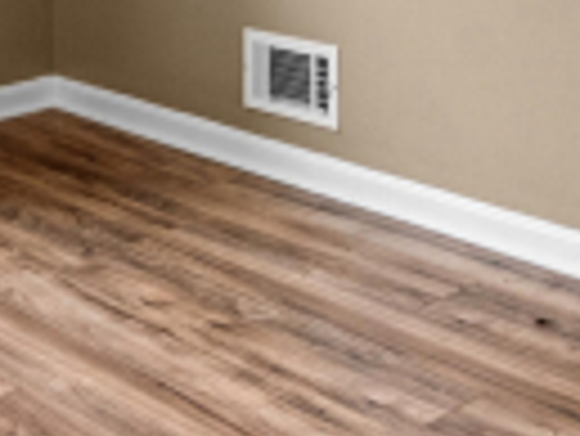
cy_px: -274
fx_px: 1409
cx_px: 54
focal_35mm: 84
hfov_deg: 22.7
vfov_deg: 15.7
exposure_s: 1/2
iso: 400
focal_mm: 10
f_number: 11
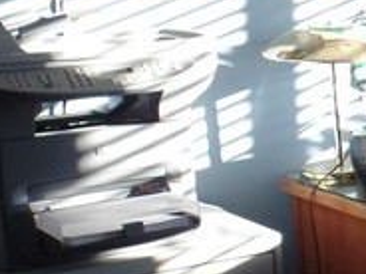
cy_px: 99
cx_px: 716
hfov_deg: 13.4
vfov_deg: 11.6
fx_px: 1353
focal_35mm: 128
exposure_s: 1/45
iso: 80
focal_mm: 4.1
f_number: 3.5
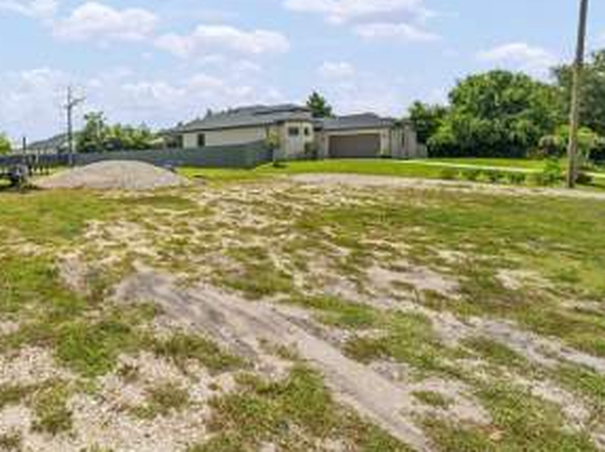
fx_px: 367
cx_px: 154
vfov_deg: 62.0
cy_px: 154
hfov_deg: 73.7
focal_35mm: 21
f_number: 9
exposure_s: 1/250
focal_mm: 13
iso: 200
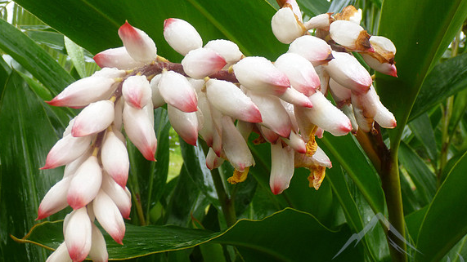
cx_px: 235
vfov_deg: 23.0
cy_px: 144
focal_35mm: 52
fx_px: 644
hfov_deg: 39.9
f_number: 4.5
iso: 250
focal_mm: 8.4
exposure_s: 1/80
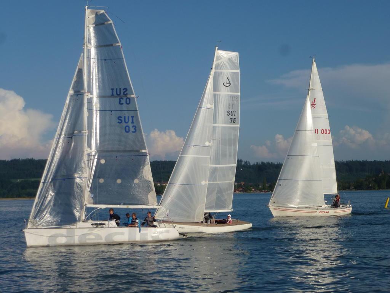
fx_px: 924
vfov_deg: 18.0
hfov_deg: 23.8
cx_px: 195
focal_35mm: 82
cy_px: 146
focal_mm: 14.8
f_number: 4.8
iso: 100
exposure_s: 1/1300
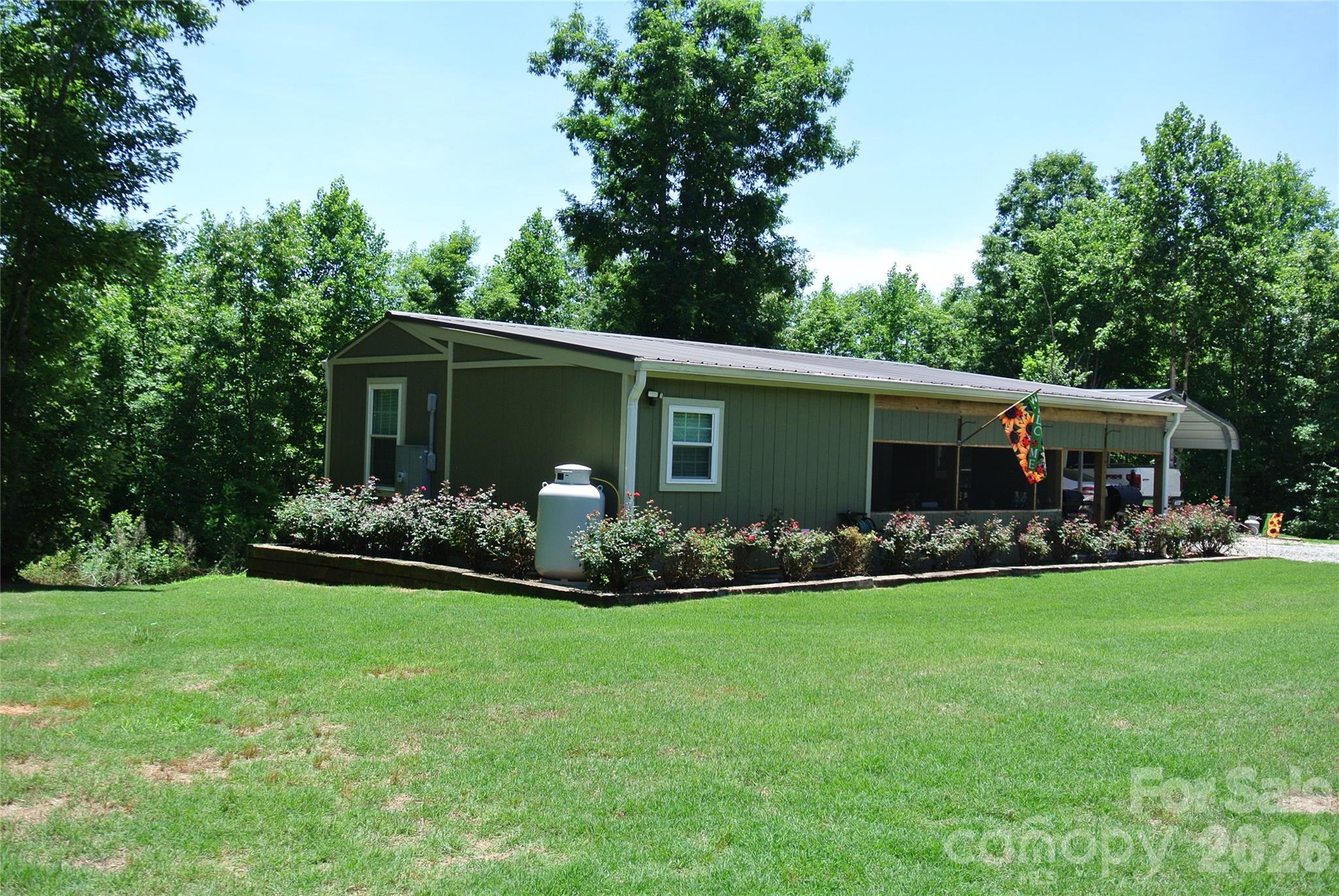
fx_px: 1378
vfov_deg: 36.0
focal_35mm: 37
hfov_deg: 51.8
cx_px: 670
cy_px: 448
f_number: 4.5
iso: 100
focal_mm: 14
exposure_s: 1/400
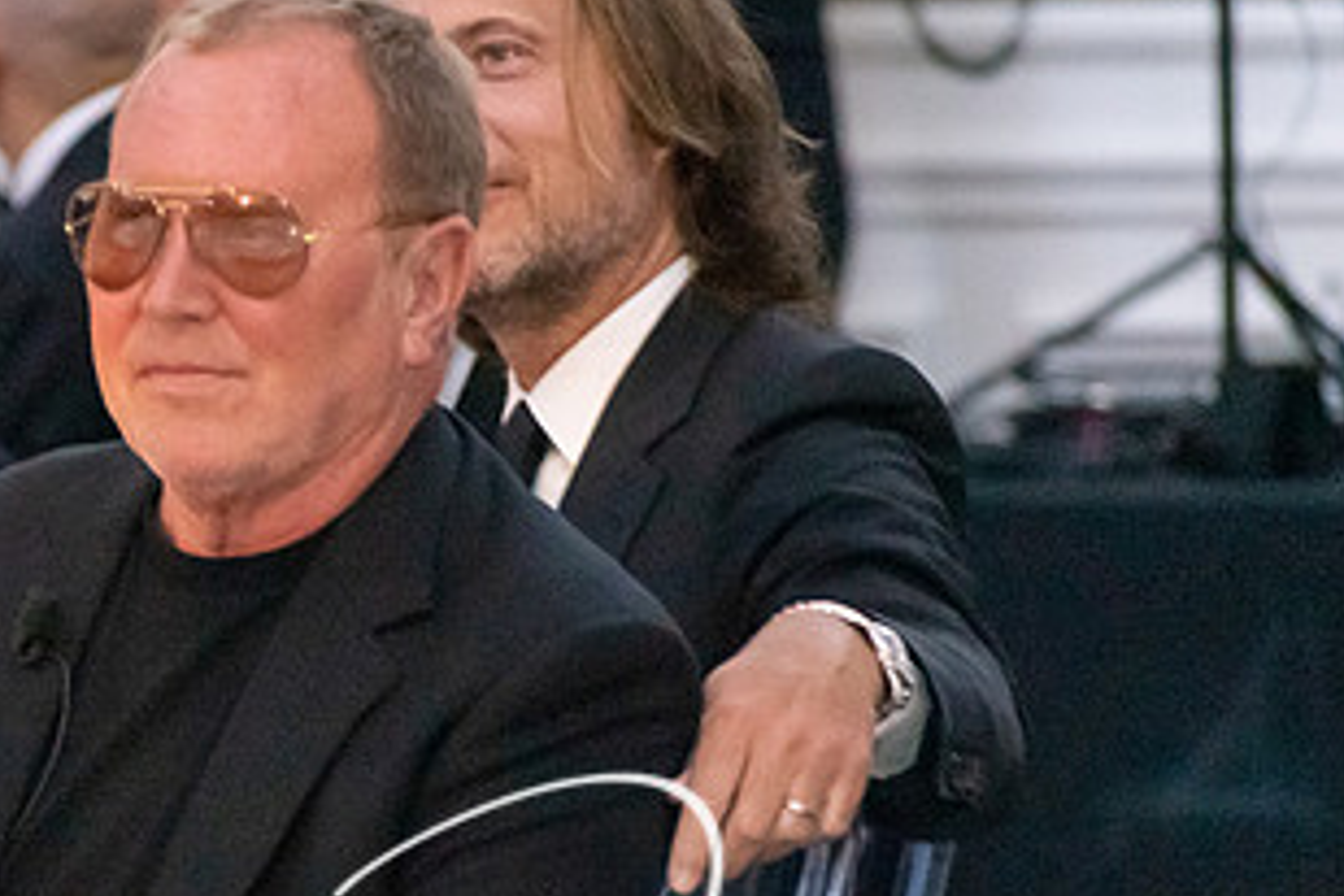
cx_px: 104
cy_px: 607
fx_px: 16313
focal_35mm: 437
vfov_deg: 3.1
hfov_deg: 4.7
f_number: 5
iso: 6400
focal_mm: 155
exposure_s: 1/60
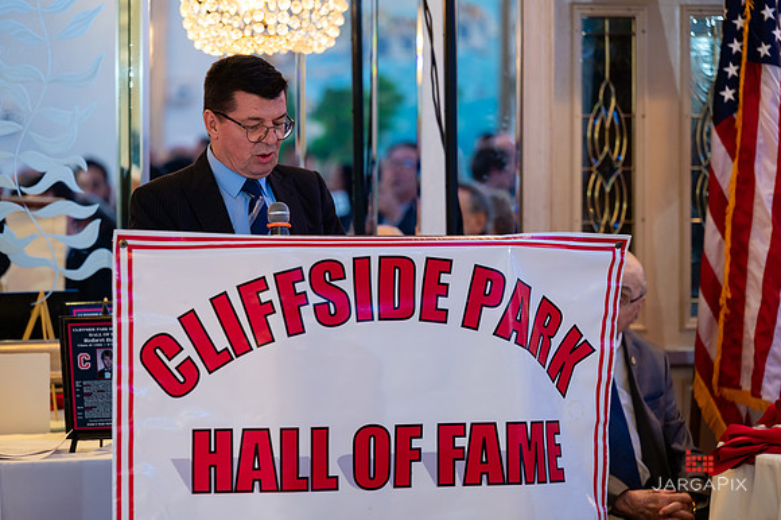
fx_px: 3170
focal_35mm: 146
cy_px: 247
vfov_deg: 9.4
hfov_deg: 14.0
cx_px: 371
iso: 1250
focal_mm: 135
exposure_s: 1/125
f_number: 3.2
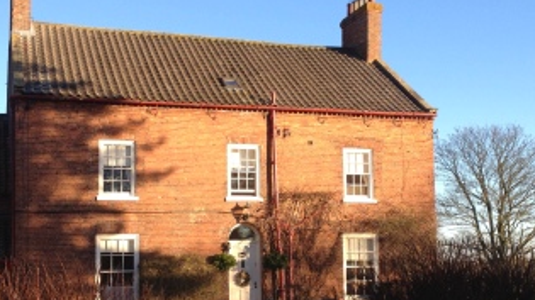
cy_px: 197
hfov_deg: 33.8
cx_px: 277
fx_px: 879
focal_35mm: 62
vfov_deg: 19.3
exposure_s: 1/424
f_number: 2.4
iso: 50
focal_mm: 4.28
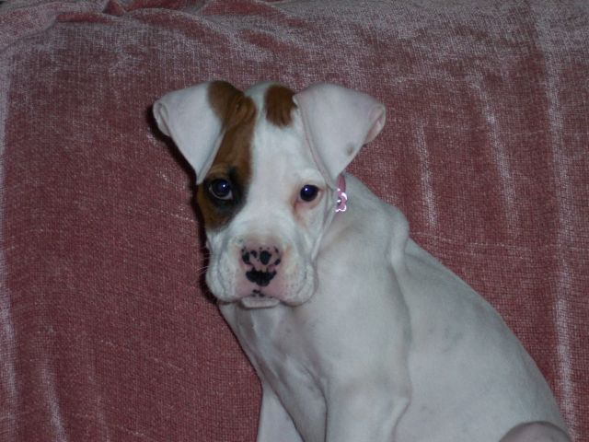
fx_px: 1940
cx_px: 294
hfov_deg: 17.3
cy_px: 221
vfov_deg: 13.0
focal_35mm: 114
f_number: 4.8
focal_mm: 24
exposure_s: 1/90
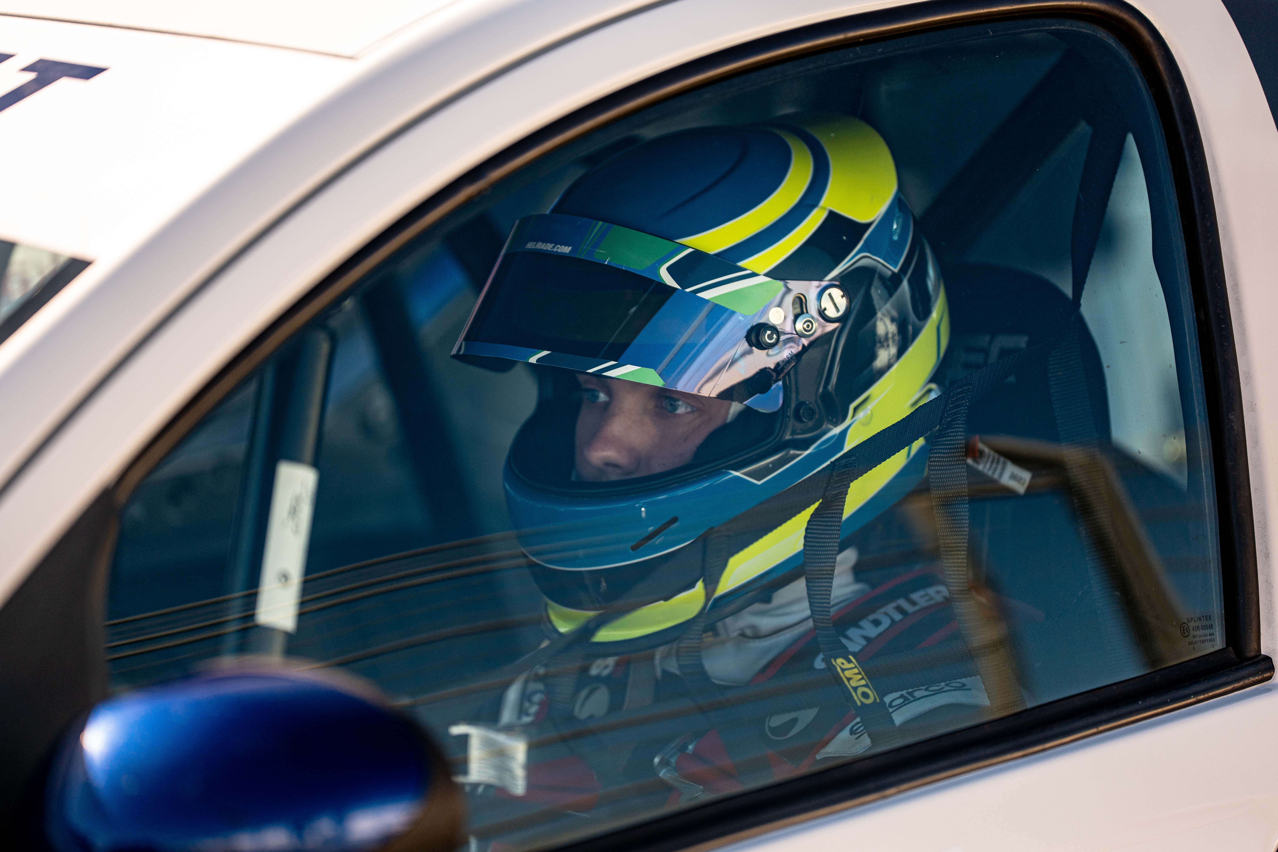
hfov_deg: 10.3
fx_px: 7099
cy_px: 426
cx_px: 639
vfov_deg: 6.9
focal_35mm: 200
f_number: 2.8
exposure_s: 1/3200
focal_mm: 200
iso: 500
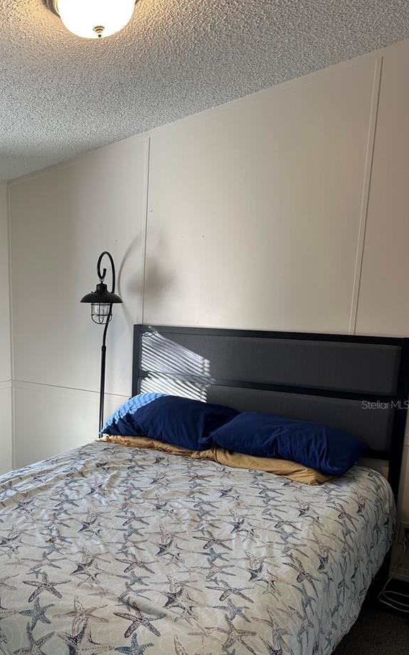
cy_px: 404
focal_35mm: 33
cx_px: 93
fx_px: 589
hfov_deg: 37.2
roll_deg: -0.7
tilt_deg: -11.5
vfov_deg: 57.5
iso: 80
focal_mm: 6.86
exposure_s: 1/120
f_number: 1.78
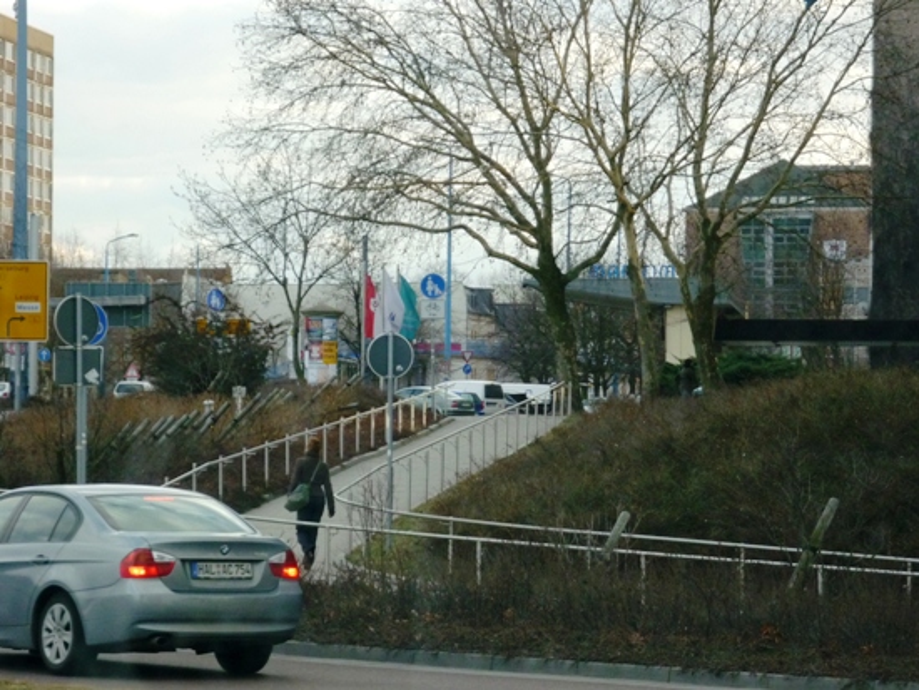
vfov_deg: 11.2
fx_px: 3506
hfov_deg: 14.9
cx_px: 460
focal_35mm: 132
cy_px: 345
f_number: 5.9
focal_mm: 22
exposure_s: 1/125
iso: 320
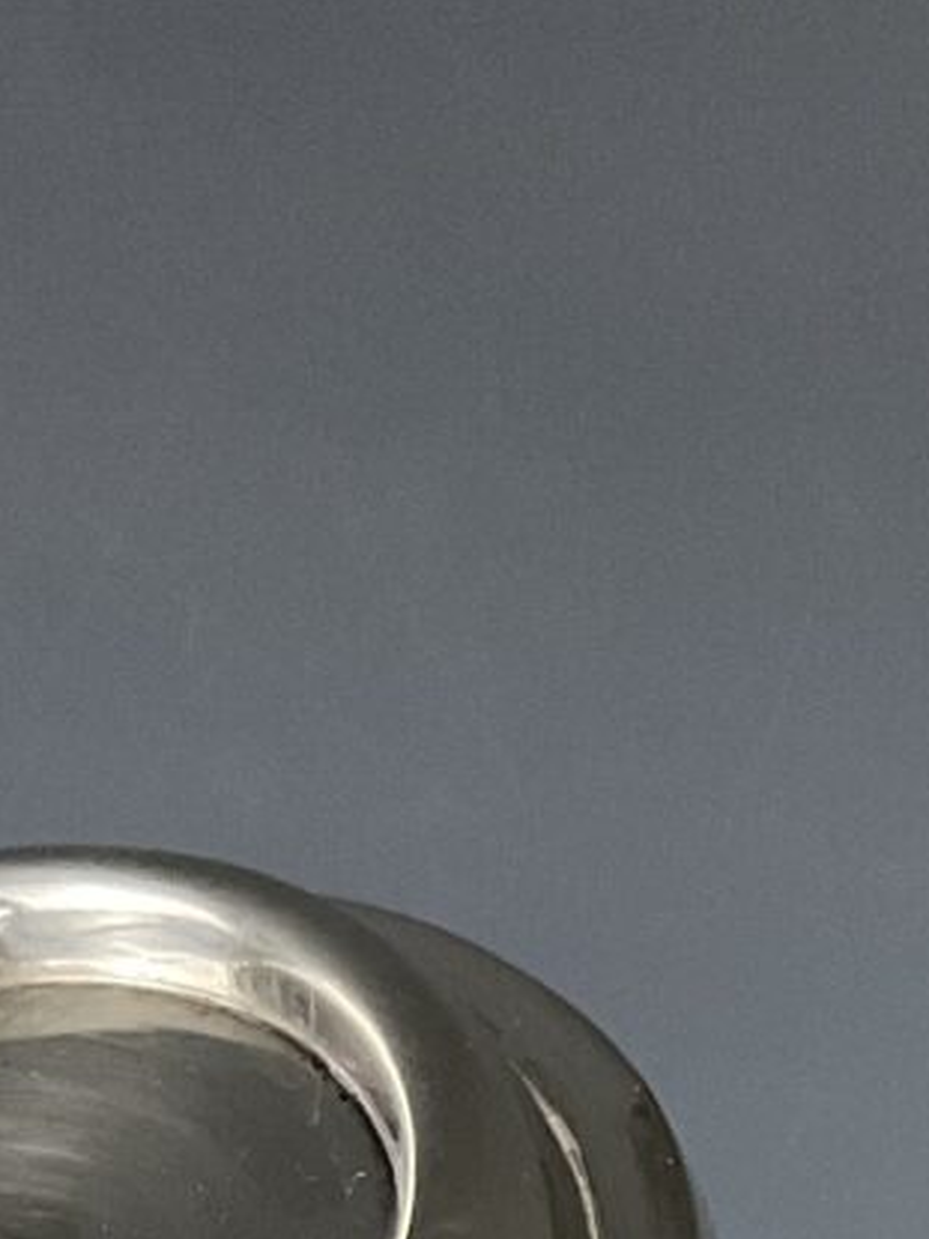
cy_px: 2848
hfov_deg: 9.9
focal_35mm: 143
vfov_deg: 11.6
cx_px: 1595
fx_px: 5120
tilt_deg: -65.9
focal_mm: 3
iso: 64
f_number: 1.8
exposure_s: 1/122
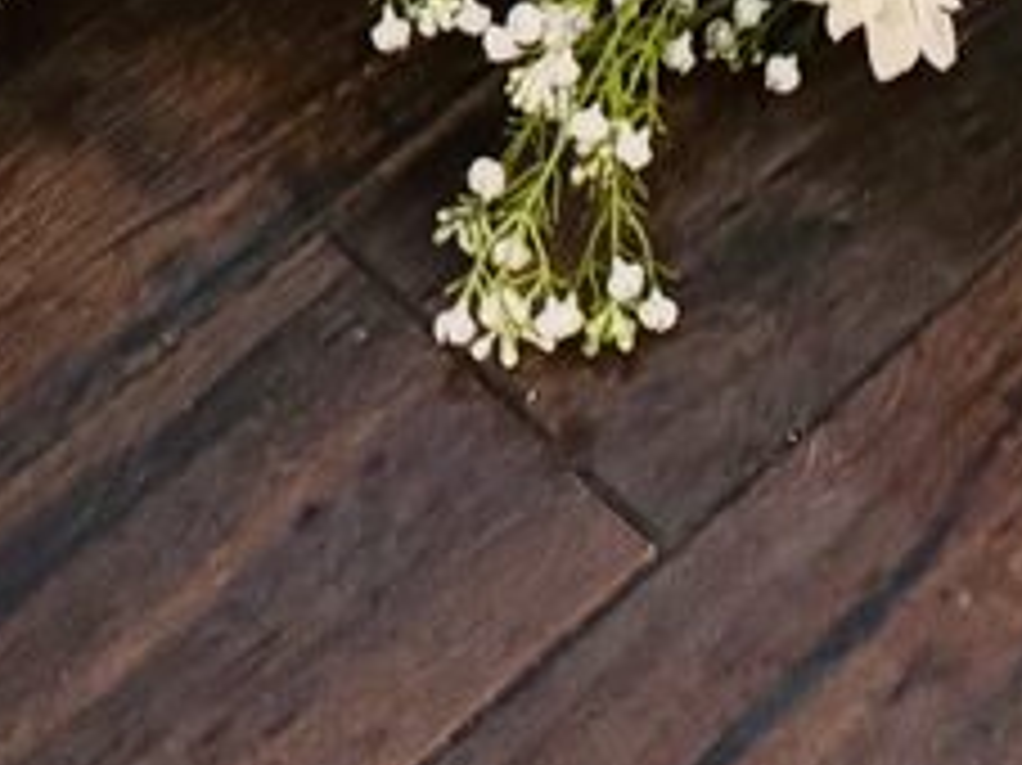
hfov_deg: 11.4
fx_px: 4987
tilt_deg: -30.8
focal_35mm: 169
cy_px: -1863
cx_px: 1369
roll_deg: +0.1
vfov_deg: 7.3
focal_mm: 6.76
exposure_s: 1/60
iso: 320
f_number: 1.78
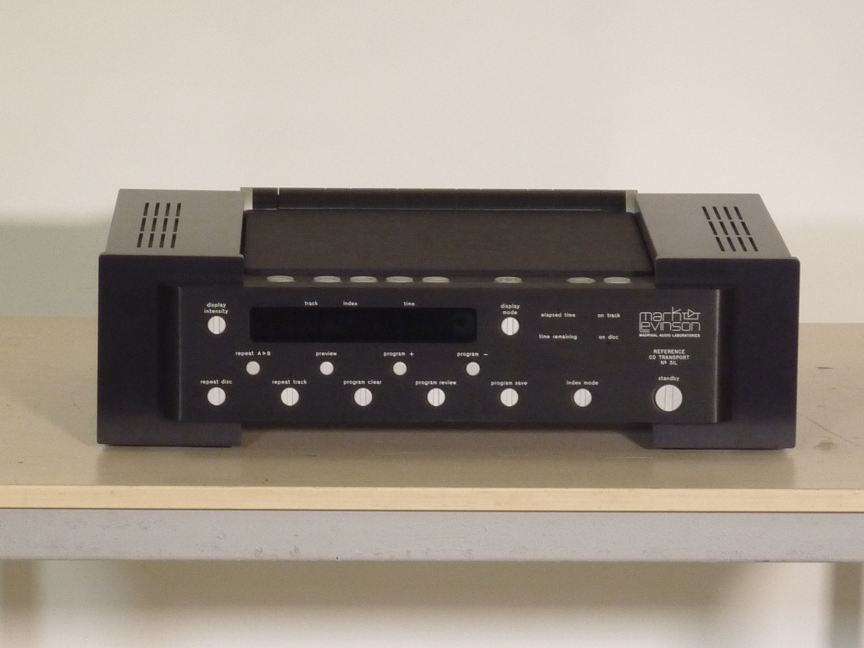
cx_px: 446
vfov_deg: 7.5
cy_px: 343
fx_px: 4966
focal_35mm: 199
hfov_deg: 9.9
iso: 250
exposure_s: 1/50
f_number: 4.3
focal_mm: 17
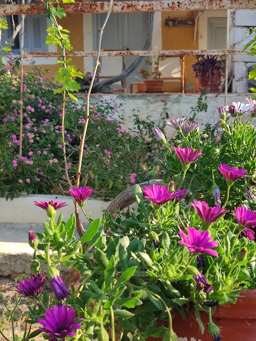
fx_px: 237
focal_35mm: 24
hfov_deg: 56.8
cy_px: 170
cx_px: 128
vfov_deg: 71.6
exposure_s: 1/260
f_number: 1.89
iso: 50
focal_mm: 5.89
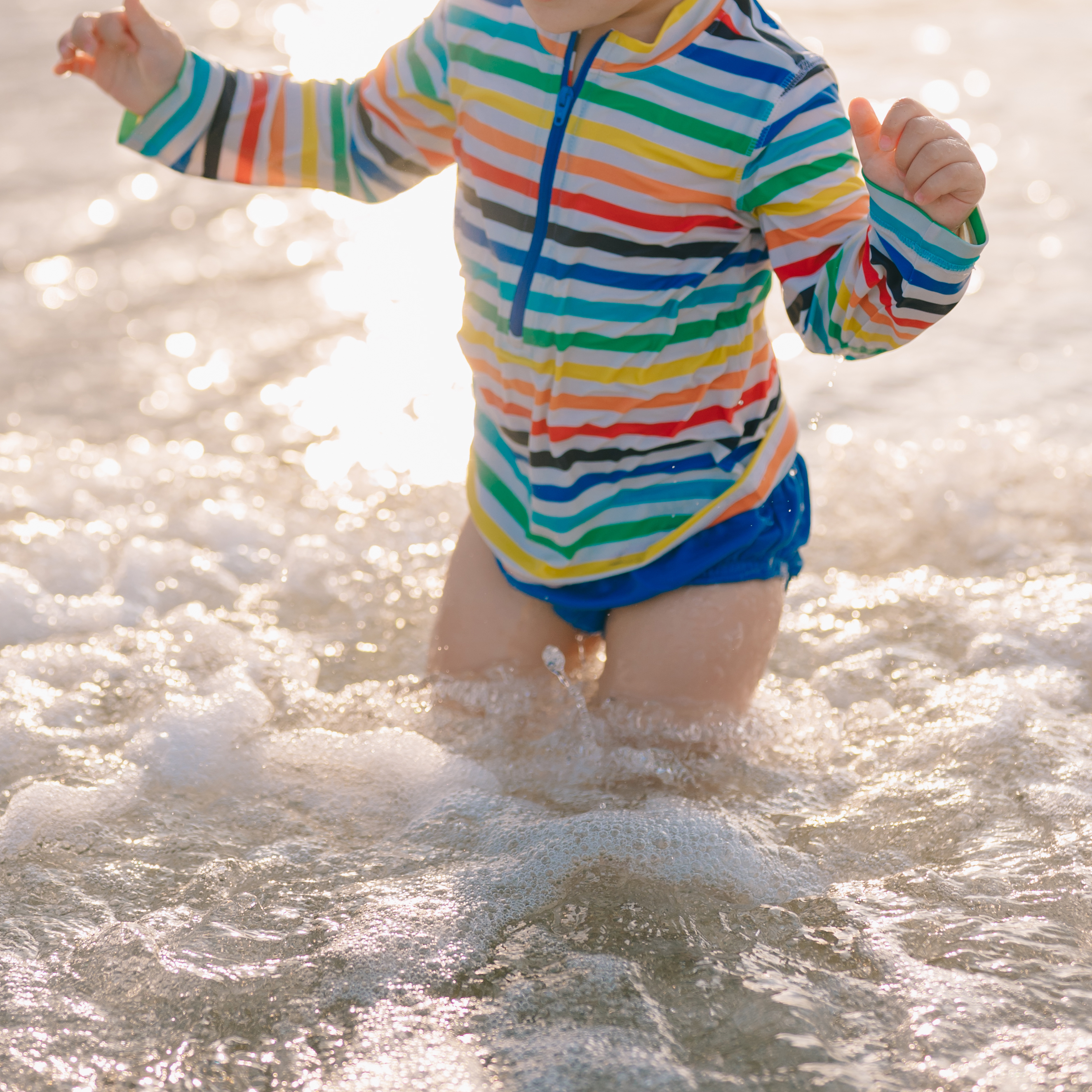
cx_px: 407
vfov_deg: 17.8
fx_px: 3462
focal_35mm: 97
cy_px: 284
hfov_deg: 17.9
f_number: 2.5
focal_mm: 50
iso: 100
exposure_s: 1/1600
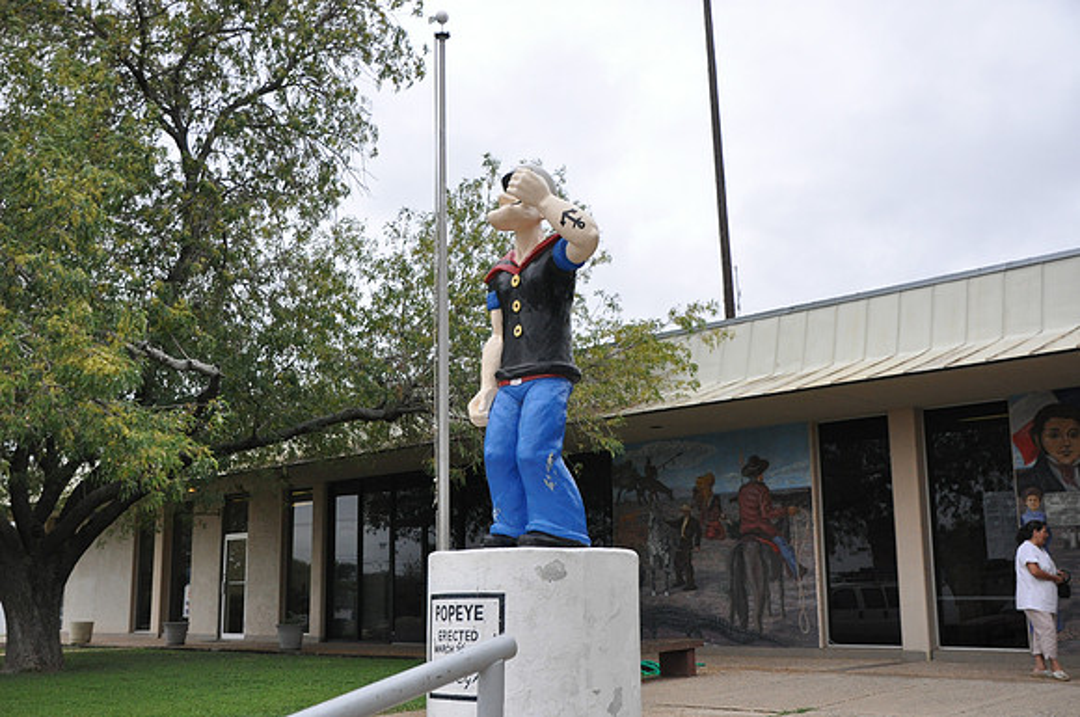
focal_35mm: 40
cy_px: 358
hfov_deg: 48.0
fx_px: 1213
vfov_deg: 32.9
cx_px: 540
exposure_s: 1/1000
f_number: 4
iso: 800
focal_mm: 27
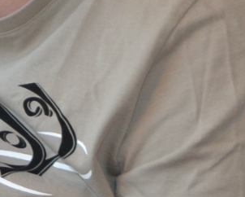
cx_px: -26
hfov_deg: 8.4
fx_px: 1662
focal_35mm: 229
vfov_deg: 6.6
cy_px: -131
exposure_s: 1/125
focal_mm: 24
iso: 320
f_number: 4
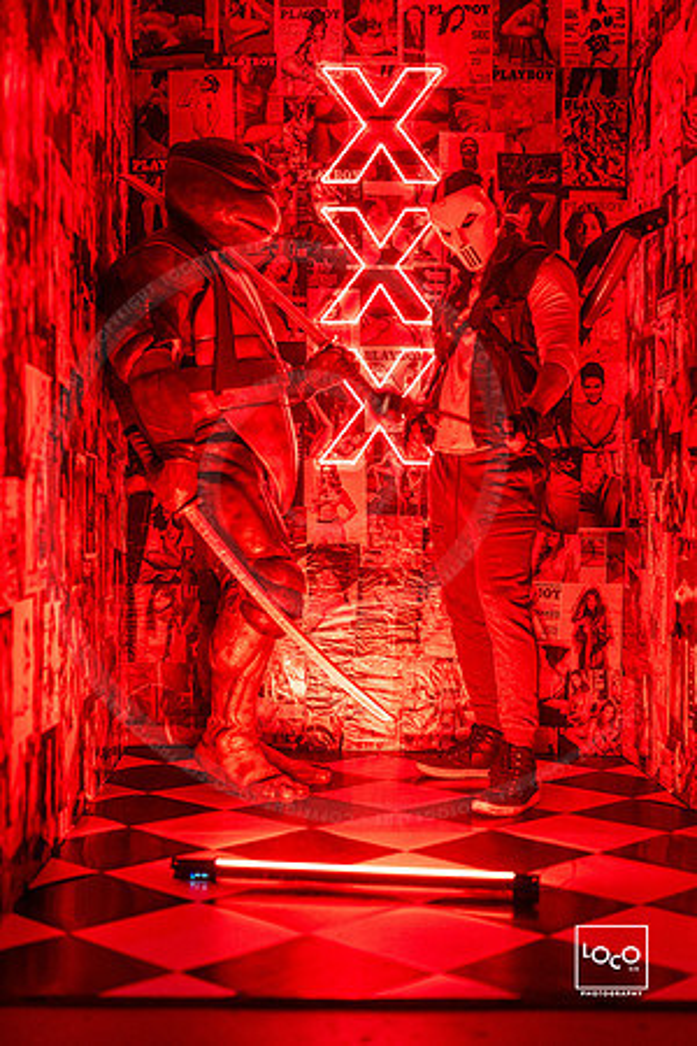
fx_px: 1452
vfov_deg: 39.6
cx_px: 348
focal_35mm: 50
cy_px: 523
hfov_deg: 27.0
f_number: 1.8
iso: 1250
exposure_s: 1/250
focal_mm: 50
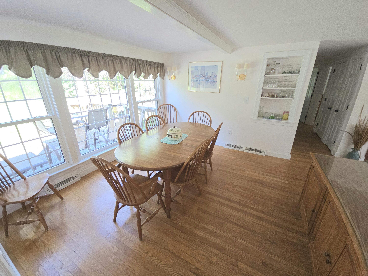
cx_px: 184
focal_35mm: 13
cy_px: 138
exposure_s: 1/60.2
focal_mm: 2.2
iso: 80
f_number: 2.2
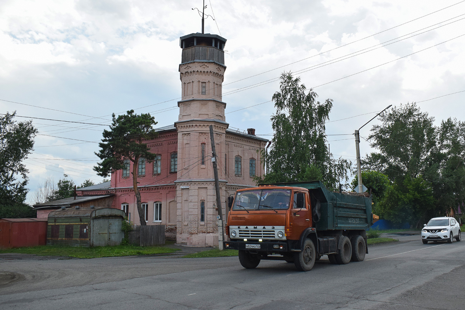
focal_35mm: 32
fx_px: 407
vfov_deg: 41.7
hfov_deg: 59.5
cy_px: 155
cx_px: 232
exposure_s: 1/1000
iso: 800
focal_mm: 21
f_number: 6.3
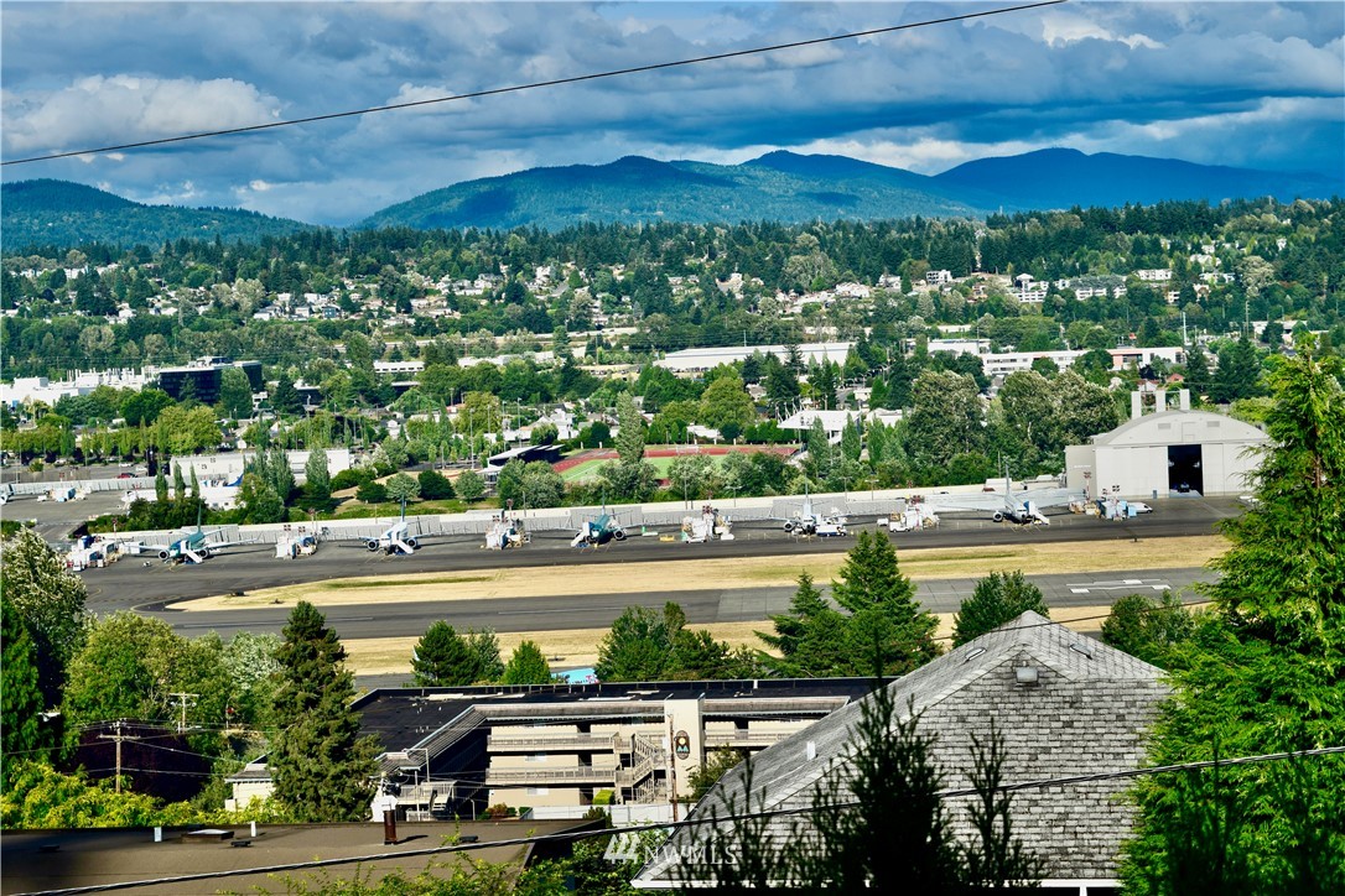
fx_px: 2914
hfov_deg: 26.0
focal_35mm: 78
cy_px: 448
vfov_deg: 17.5
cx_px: 672
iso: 200
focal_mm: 52
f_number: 11
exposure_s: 1/640
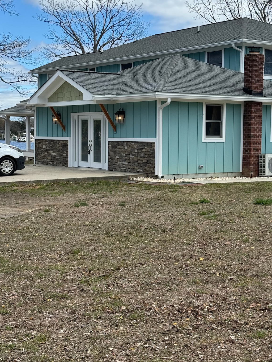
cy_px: 183
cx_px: 142
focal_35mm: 64
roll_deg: -0.4
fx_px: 671
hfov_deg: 22.9
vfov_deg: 30.3
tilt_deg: -4.4
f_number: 1.78
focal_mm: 6.86
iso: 64
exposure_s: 1/3425
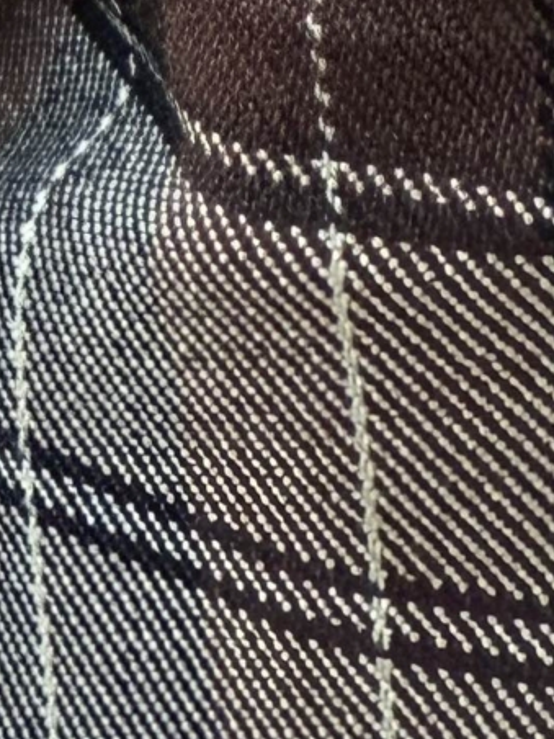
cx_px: -299
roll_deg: -0.3
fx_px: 2902
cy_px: -1058
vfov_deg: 11.7
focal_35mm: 136
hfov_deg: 10.5
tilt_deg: -16.4
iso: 200
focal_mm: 2.22
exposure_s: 1/99
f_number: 2.2
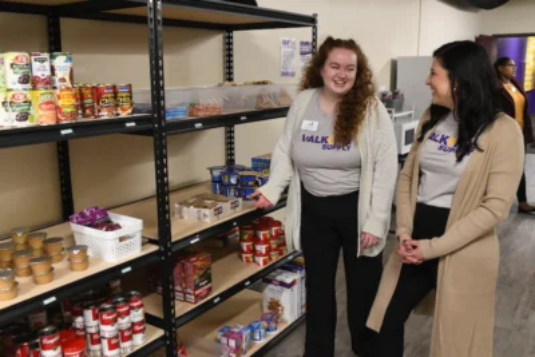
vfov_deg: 37.9
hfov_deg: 54.4
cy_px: 178
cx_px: 268
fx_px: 520
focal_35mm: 35
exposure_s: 1/125
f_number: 4.5
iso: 5000
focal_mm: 35
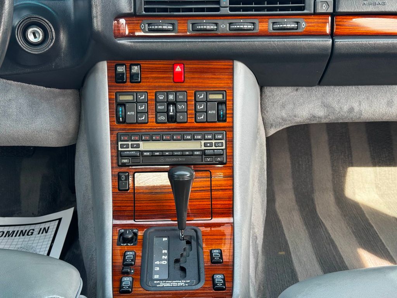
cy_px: 149
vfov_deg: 30.3
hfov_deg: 39.7
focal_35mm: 48
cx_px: 198
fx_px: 550
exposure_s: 1/172
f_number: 1.78
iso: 64
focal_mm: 6.76
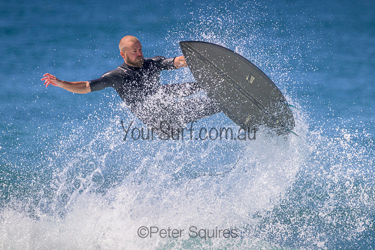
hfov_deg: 2.3
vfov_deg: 1.5
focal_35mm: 912
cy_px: 133
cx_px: 214
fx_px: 9497
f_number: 11
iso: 1000
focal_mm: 800
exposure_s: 1/1600
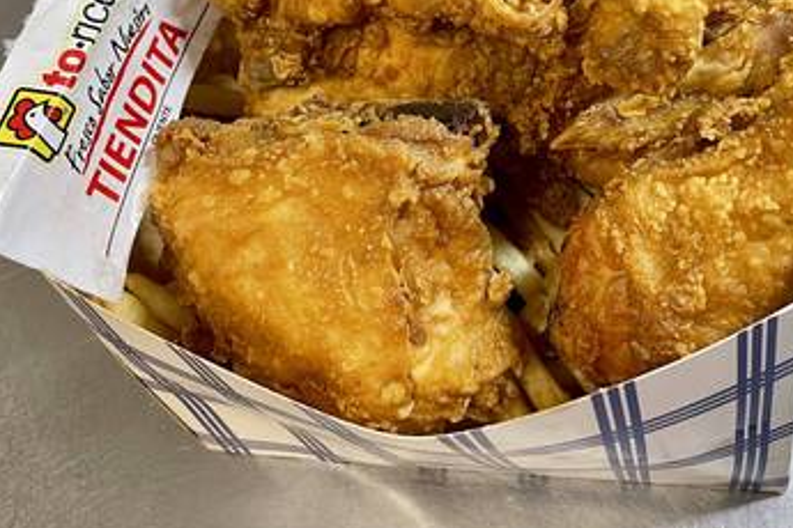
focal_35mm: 46
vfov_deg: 28.4
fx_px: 1013
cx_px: 483
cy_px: 76
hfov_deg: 42.5
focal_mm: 4.2
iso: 100
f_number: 1.6
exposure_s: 1/60
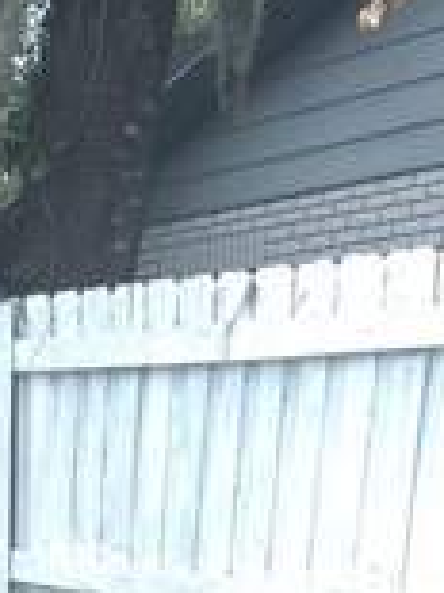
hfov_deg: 14.1
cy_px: 754
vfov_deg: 18.6
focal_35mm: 99
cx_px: -195
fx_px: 1695
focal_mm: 6.76
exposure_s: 1/2174
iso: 80
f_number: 1.78
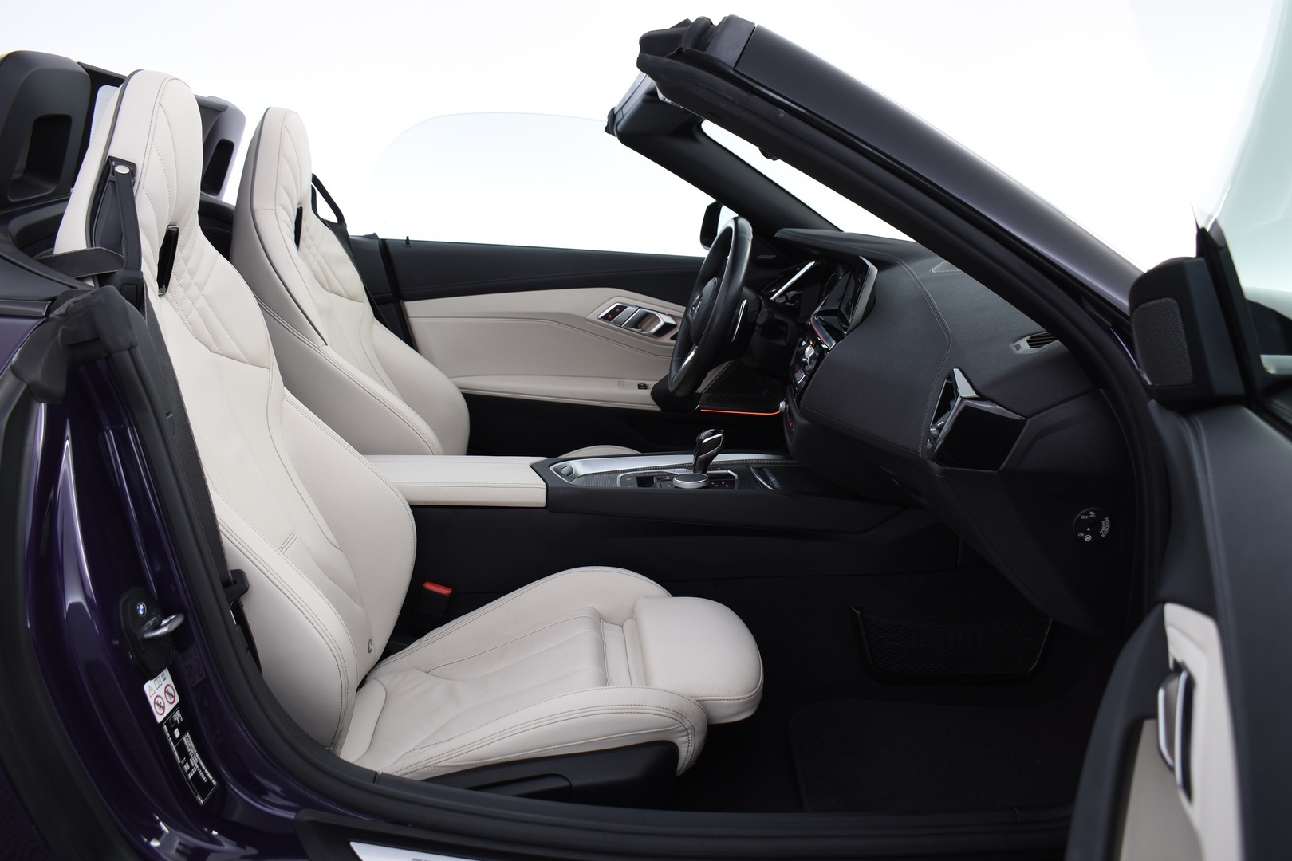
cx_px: 646
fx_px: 1077
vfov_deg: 43.6
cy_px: 430
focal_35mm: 30
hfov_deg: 61.9
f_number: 5.6
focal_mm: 20
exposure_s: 1
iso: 100
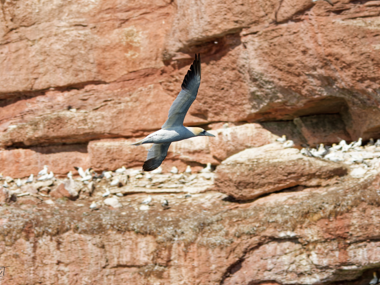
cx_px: 187
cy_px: 136
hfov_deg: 7.7
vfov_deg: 5.8
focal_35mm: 257
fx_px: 2821
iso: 280
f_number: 8
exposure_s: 1/1000
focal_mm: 150
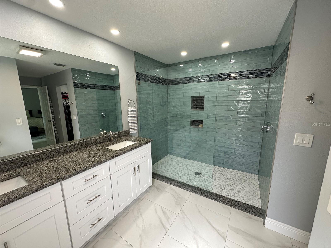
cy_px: 124
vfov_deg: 85.7
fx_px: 134
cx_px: 166
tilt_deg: -10.4
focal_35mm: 14
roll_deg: +0.9
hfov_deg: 102.1
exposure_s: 1/120
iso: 160
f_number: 2.2
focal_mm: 2.22
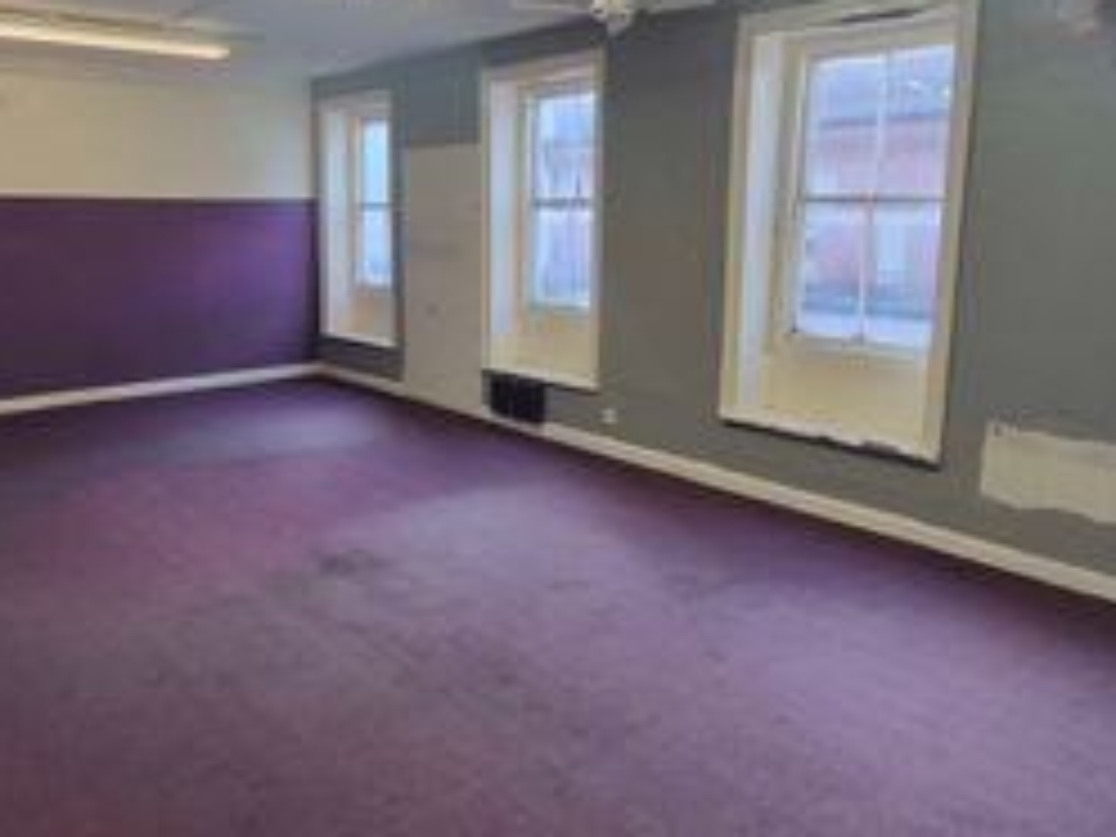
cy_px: 360
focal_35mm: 21
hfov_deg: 78.1
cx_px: 446
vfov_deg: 63.2
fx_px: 677
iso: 125
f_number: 2.2
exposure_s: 1/50
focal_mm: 1.74
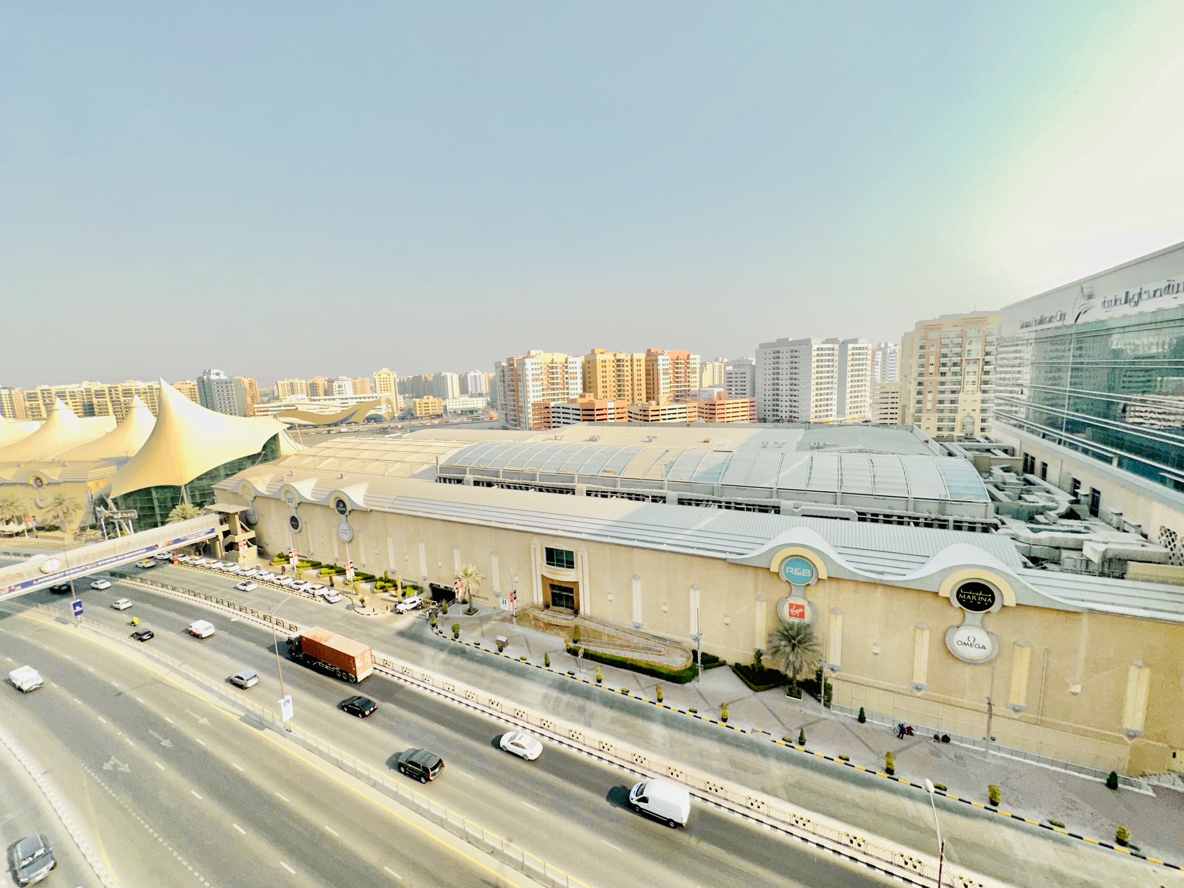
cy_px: 444
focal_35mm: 14
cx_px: 592
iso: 50
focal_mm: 2.22
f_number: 2.2
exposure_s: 1/1642
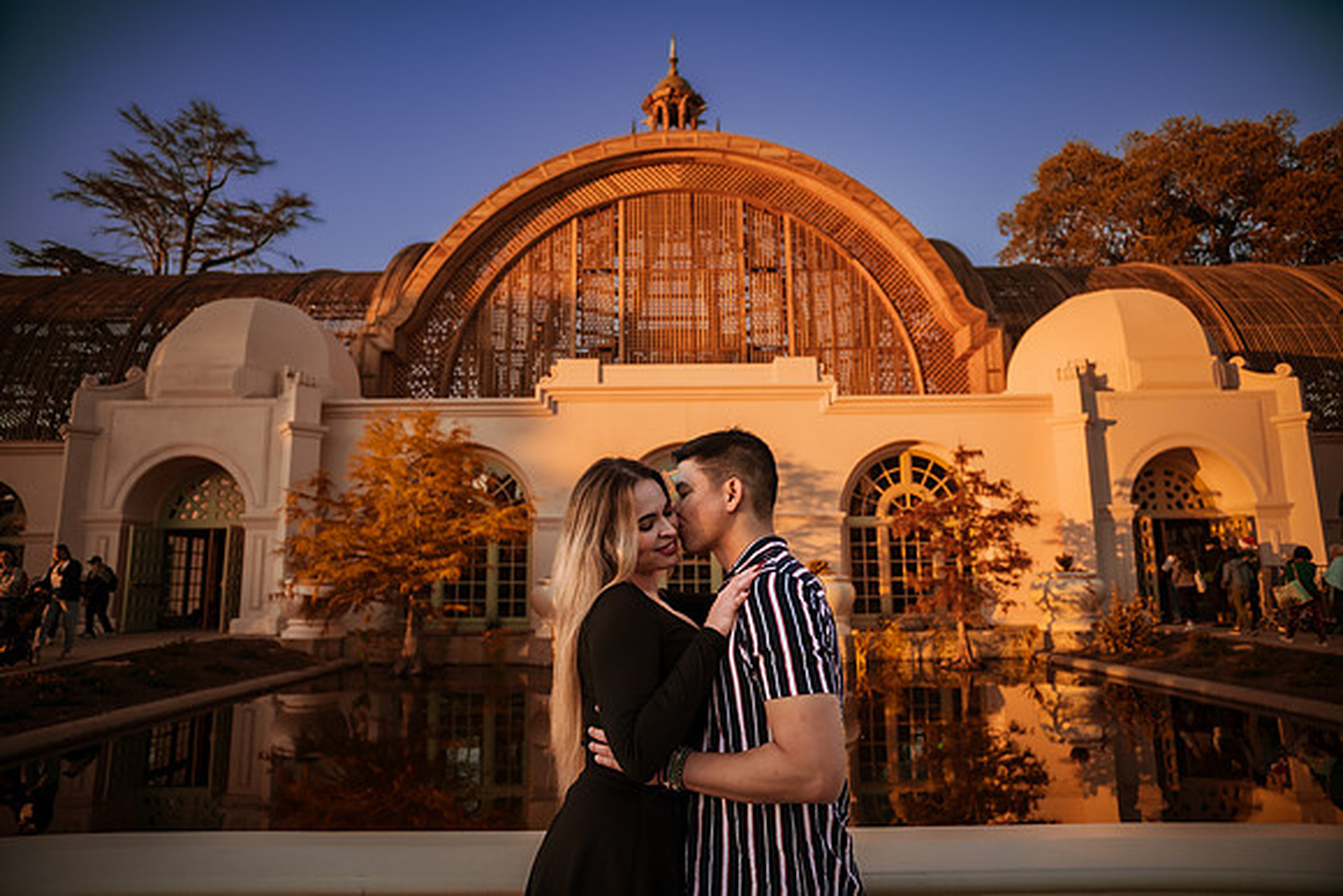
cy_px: 448
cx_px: 672
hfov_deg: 84.0
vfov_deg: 62.0
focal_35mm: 20
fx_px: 746
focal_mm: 20
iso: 100
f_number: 2.8
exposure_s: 1/400
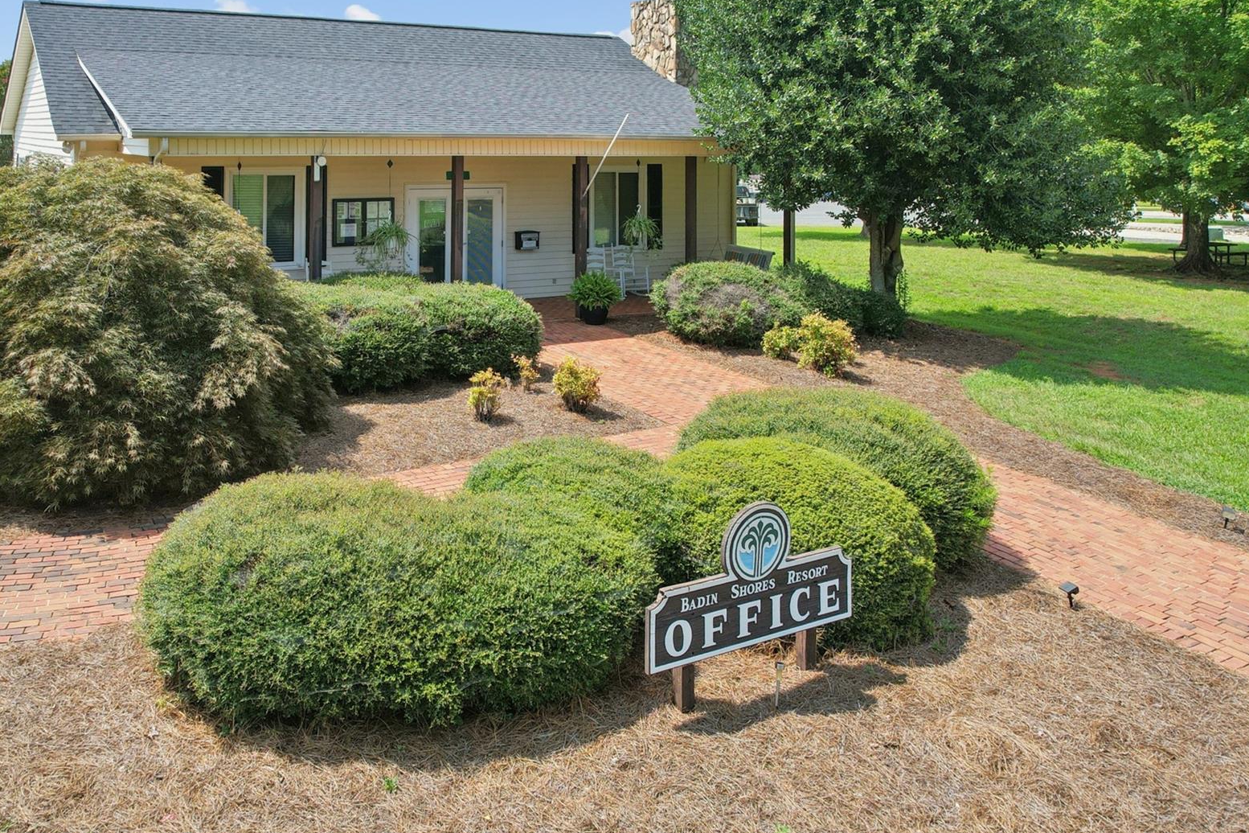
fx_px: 1006
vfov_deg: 44.8
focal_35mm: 29
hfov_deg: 63.0
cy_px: 480
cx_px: 488
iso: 100
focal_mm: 8.4
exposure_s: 1/100
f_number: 2.8
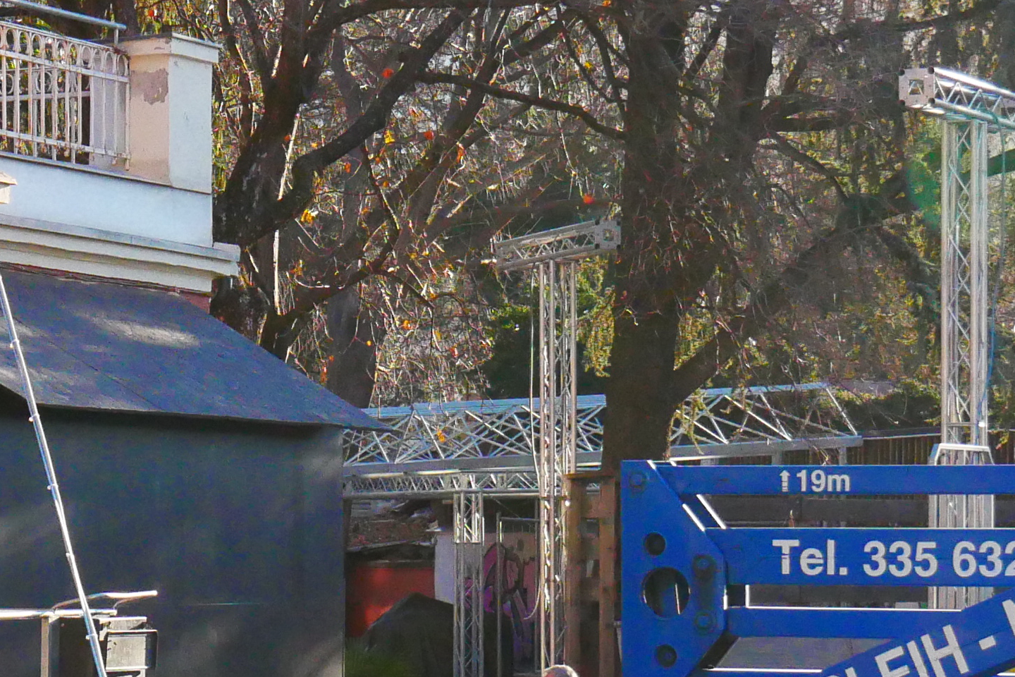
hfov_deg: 14.0
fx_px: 4116
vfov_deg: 9.4
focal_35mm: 146
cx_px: 262
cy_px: 437
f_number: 4.5
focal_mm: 22
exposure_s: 1/2500
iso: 1600
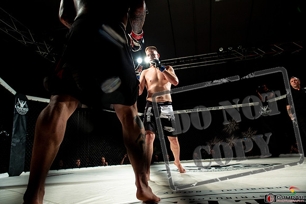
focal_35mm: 24
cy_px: 102
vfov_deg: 53.1
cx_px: 153
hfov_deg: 73.8
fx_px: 204
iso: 1600
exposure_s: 1/500
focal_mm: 24
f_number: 4.5
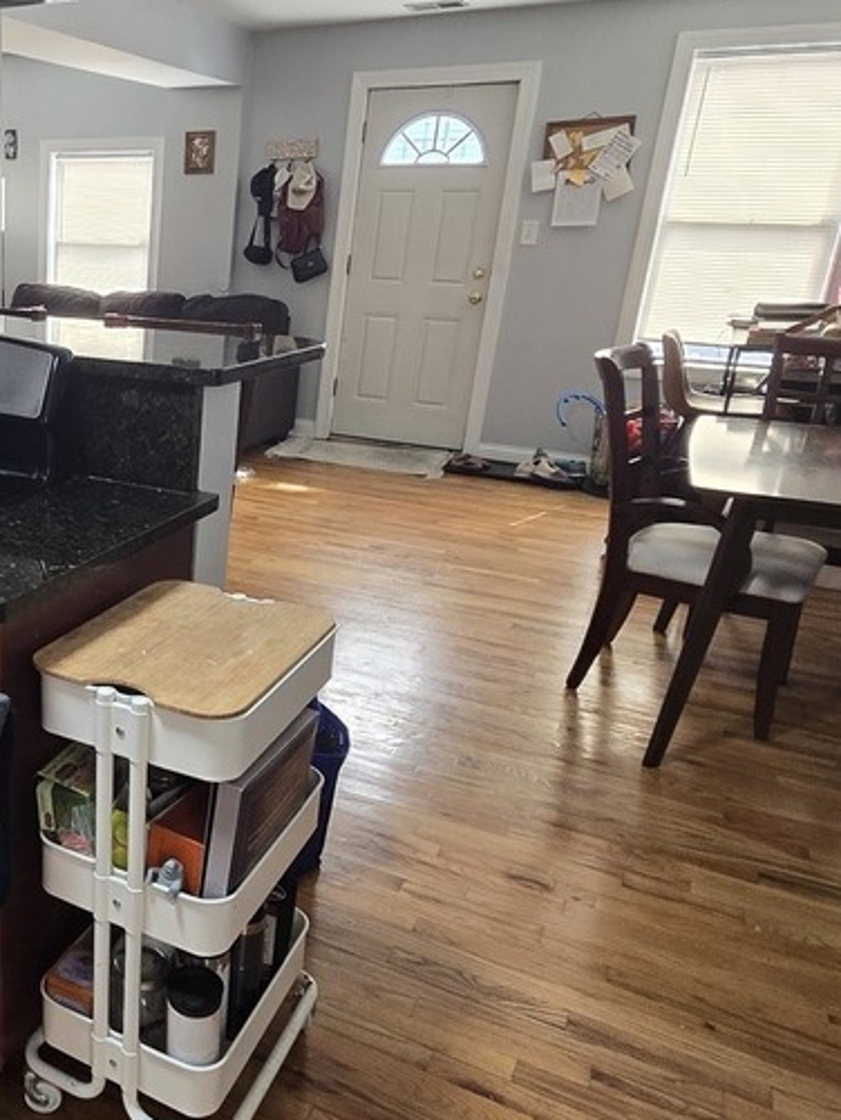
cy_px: 588
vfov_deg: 63.4
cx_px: 60
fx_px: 907
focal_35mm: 28
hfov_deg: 44.5
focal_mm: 2.2
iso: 250
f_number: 2.2
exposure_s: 1/60
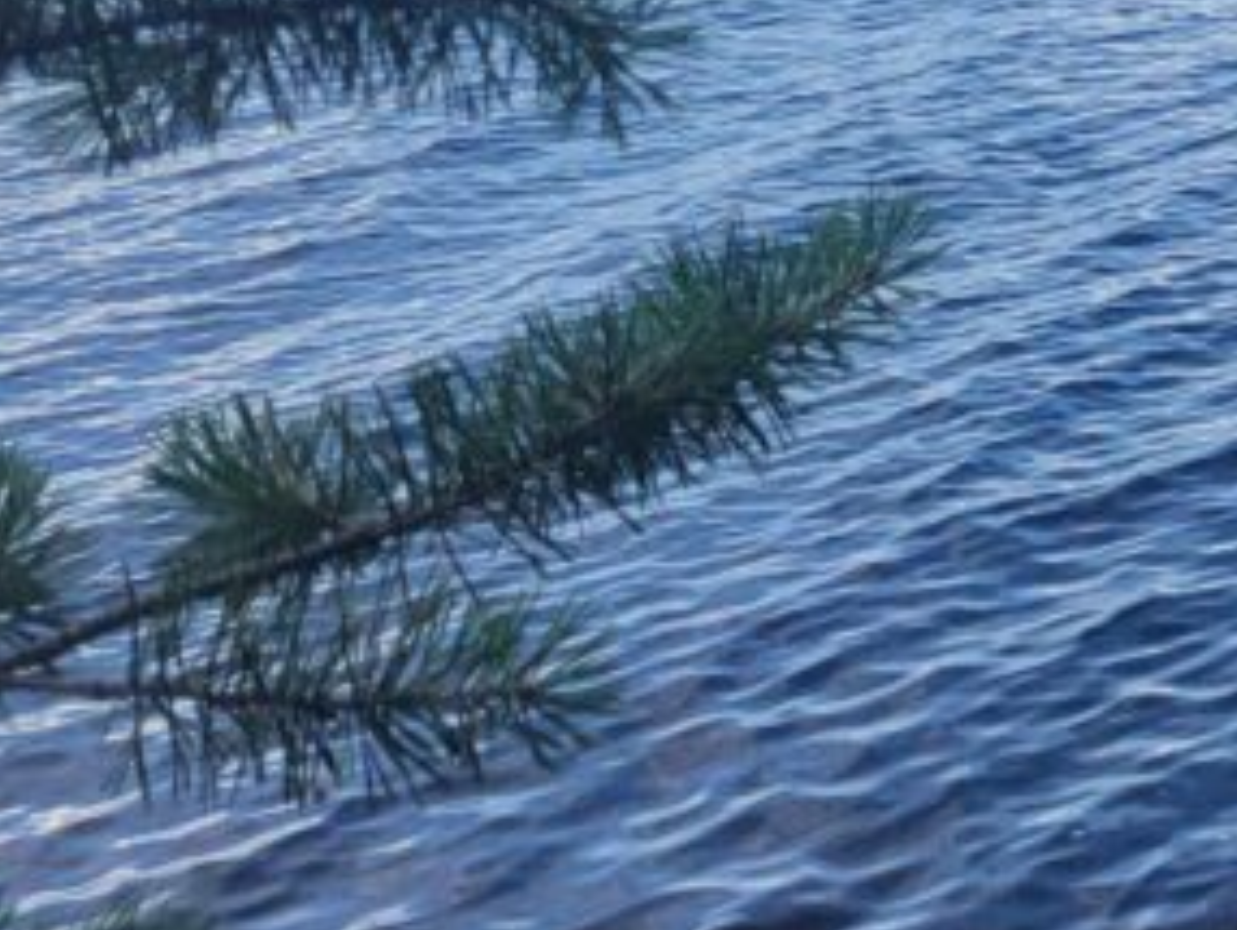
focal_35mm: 93
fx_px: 3326
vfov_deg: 14.8
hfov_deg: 18.3
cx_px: 1933
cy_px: -446
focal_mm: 5.4
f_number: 1.8
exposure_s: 1/1973
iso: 40
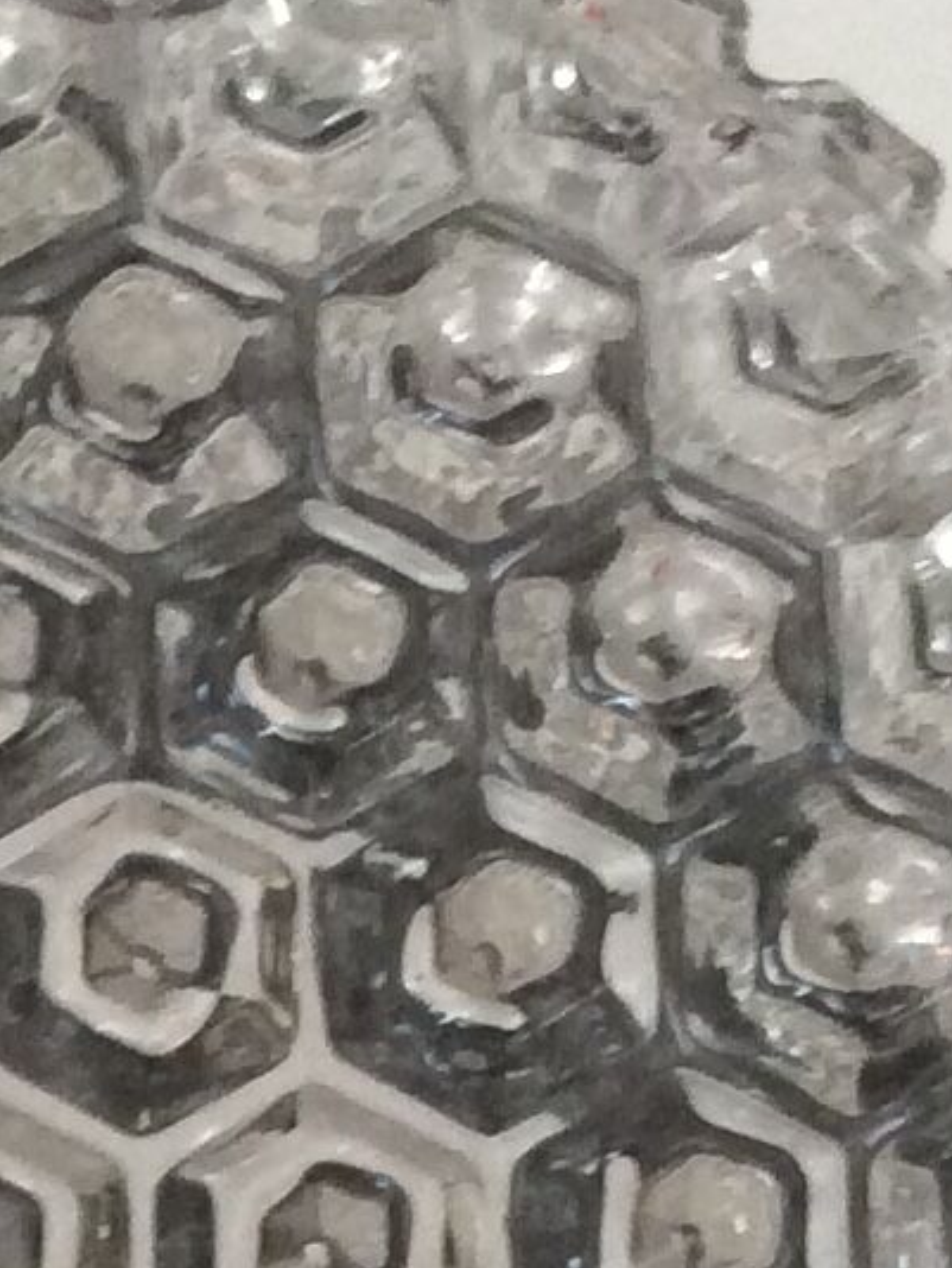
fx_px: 5679
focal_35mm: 155
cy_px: 1579
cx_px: -480
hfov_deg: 9.3
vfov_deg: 12.4
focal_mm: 3.3
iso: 100
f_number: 2.4
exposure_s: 1/25
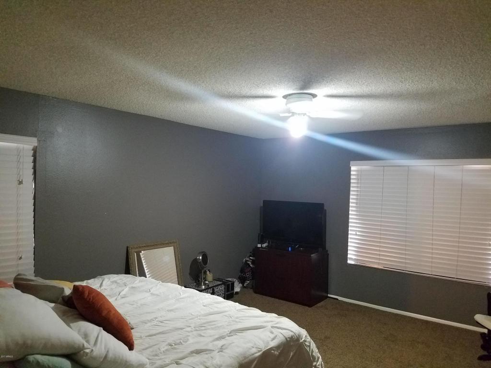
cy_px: 184
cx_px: 246
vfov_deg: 53.1
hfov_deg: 67.3
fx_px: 369
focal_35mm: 26
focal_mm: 4.2
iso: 800
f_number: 1.7
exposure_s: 1/40
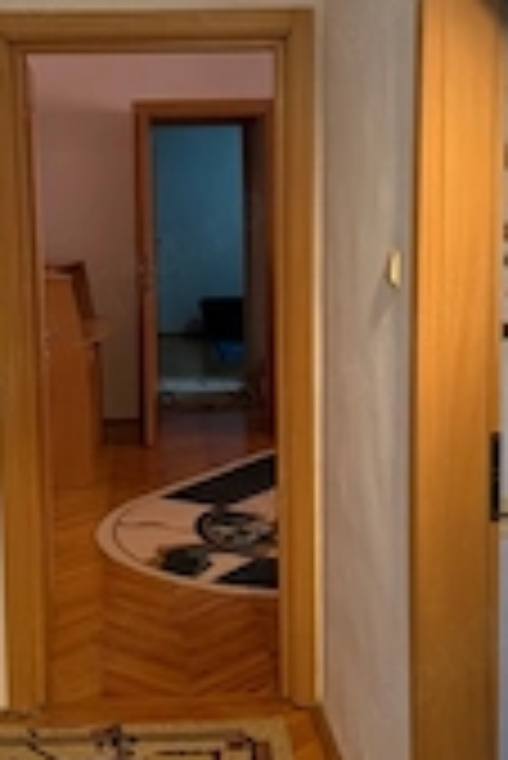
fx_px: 1246
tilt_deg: -8.2
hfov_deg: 23.0
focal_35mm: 59
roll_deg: +1.2
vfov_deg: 33.9
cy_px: 351
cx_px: 211
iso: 320
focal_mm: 6.76
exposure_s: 1/100
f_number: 1.78
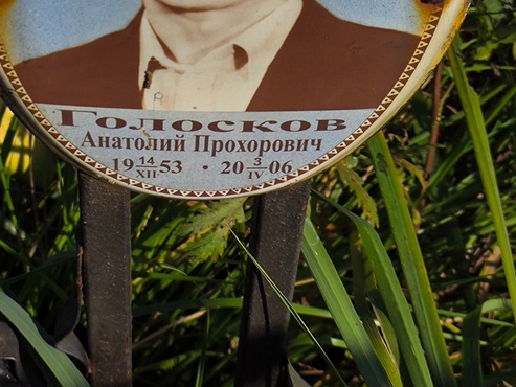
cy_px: 130
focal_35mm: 81
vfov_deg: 18.2
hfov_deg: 24.1
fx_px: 1208
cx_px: 195
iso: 50
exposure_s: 1/3604
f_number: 1.7
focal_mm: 4.71
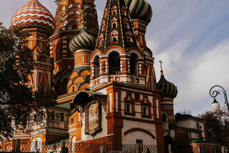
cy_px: 49
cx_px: 72
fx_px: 350
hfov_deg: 35.8
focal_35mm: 55
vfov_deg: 24.5
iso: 100
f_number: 4
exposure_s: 1/500
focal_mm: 35
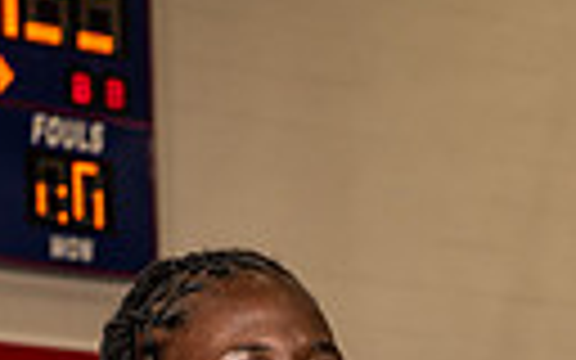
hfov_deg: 9.8
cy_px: 986
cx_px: 266
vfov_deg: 5.8
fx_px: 3375
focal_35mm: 215
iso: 320
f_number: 7.1
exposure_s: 1/250
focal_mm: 60
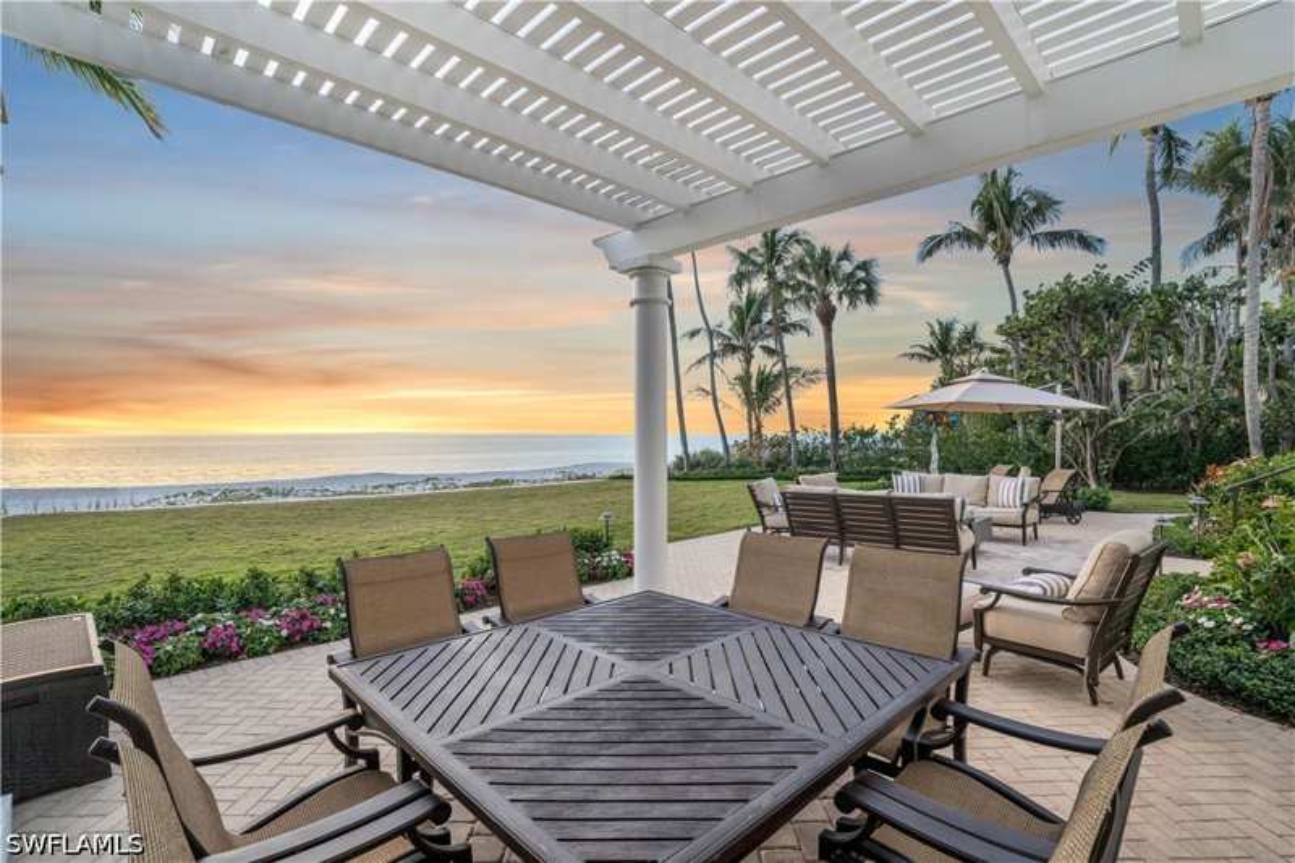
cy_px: 432
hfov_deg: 96.7
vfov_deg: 73.7
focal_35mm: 16
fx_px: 575
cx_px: 648
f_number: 9
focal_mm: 16
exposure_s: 1/40
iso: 200
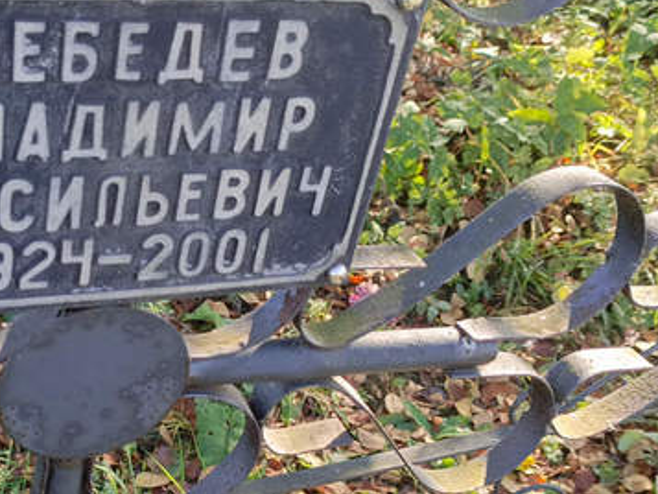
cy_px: 354
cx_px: 147
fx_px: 1065
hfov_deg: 33.5
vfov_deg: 25.9
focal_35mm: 56
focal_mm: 4.76
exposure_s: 1/100
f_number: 1.69
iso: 128
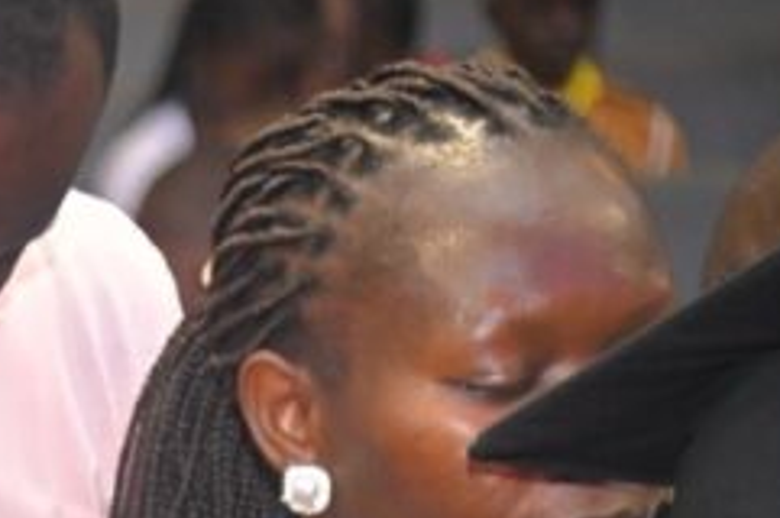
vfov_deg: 4.1
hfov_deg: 6.1
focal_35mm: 331
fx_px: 7162
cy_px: 1012
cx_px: -829
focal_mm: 78
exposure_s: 1/160
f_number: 4
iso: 2500
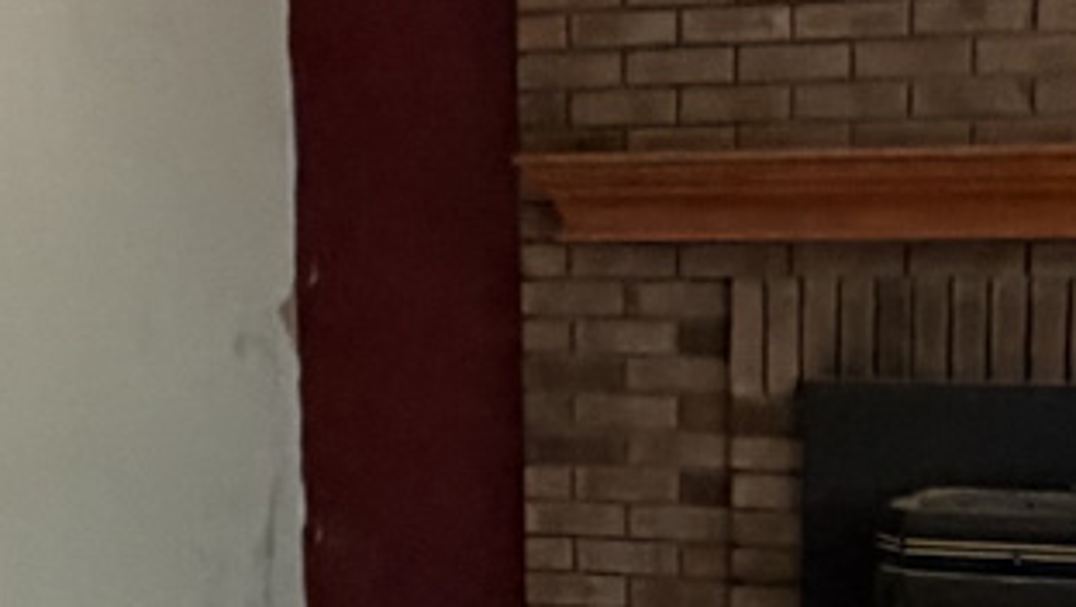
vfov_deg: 11.8
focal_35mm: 100
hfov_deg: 21.3
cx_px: 541
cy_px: 779
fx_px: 2855
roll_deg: +1.8
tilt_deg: -11.2
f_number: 2.2
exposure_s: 1/104
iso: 320
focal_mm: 2.22
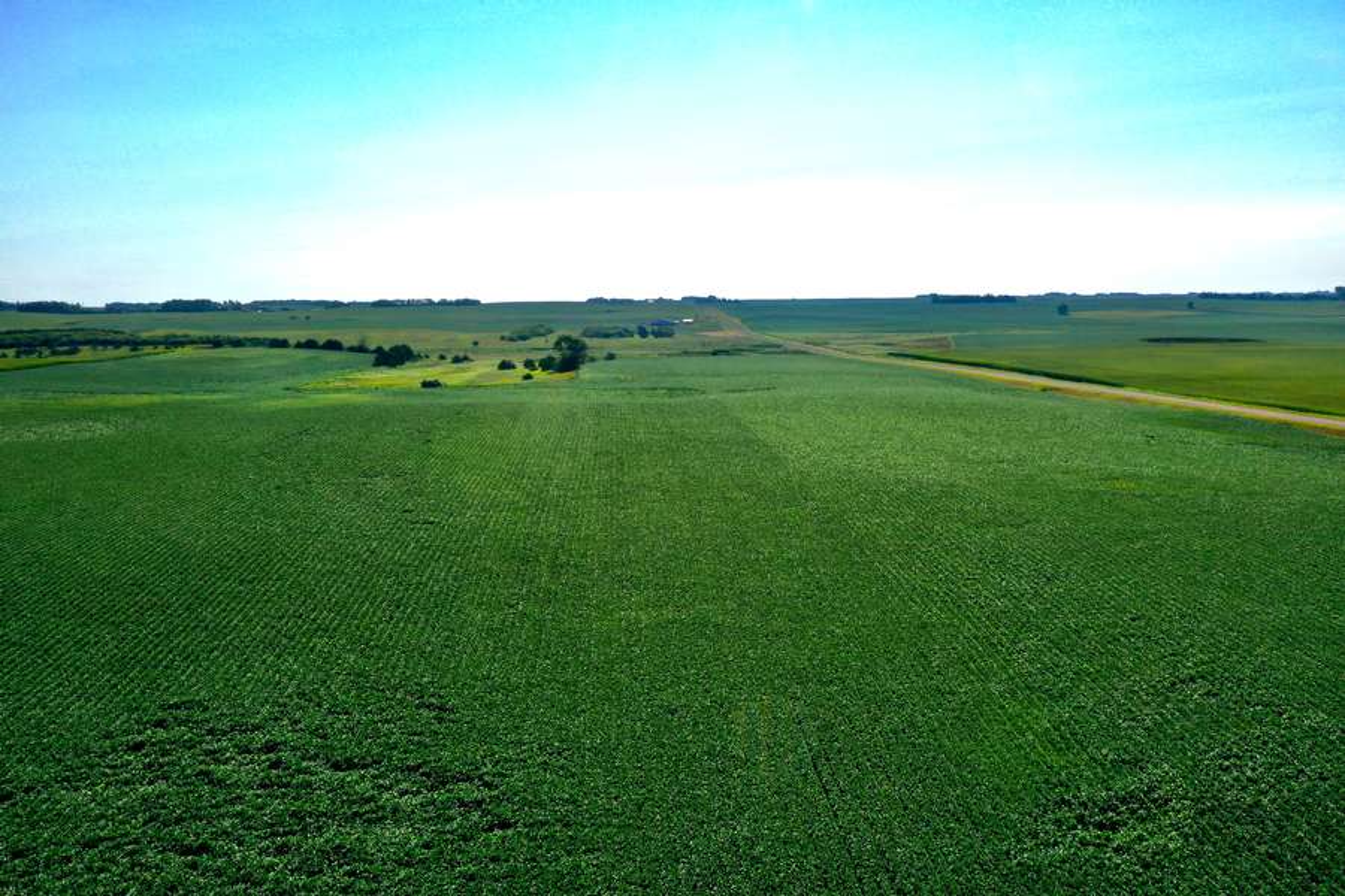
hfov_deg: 65.5
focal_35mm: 28
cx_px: 672
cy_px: 448
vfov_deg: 46.4
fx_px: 1046
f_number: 11
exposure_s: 1/240
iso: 100
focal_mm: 10.26
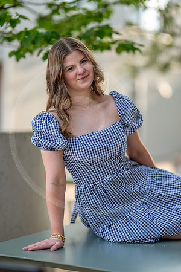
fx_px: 641
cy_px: 136
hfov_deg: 16.1
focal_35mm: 85
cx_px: 90
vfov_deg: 23.9
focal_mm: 85
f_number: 1.2
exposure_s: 1/1000
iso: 200
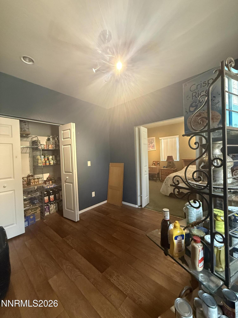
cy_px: 159
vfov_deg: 102.1
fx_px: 128
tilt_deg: -0.9
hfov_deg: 85.7
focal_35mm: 14
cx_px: 119
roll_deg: +1.9
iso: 800
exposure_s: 1/60
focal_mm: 2.22
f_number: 2.2
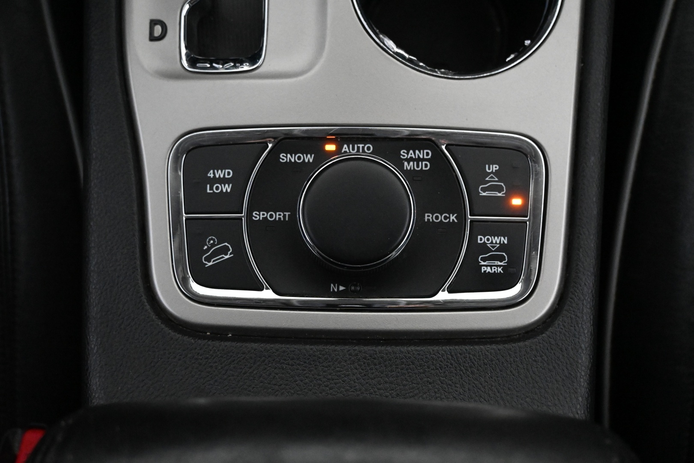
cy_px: 232
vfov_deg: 36.2
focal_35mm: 37
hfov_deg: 52.2
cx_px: 347
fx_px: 708
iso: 6400
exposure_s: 1/60
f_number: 4.2
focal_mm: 24.5
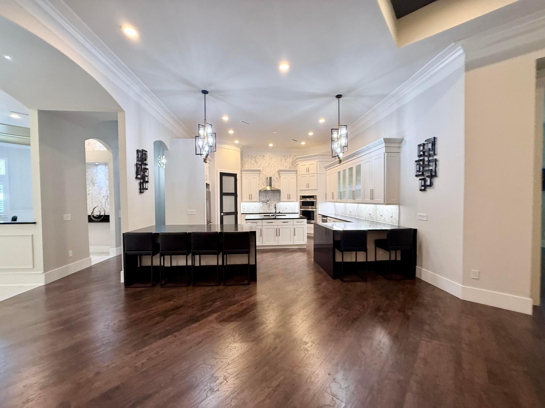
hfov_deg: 102.1
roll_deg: -1.5
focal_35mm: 14
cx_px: 272
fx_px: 220
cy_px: 204
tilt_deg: -0.8
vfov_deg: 85.7
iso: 200
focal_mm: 2.22
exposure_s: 1/60
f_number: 2.2
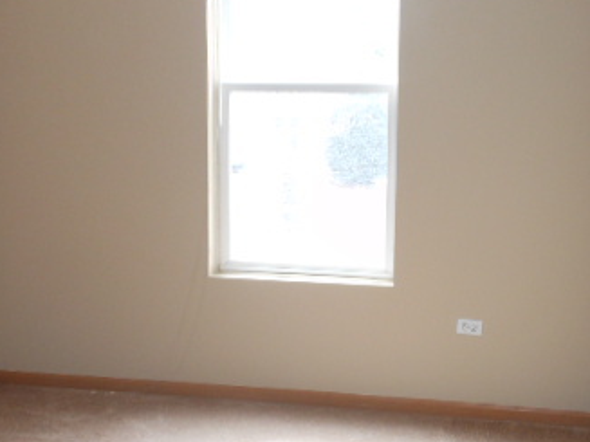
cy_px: 189
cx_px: 363
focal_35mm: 49
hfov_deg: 38.7
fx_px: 835
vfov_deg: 29.6
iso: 125
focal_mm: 4.5
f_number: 3.2
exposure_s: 1/30
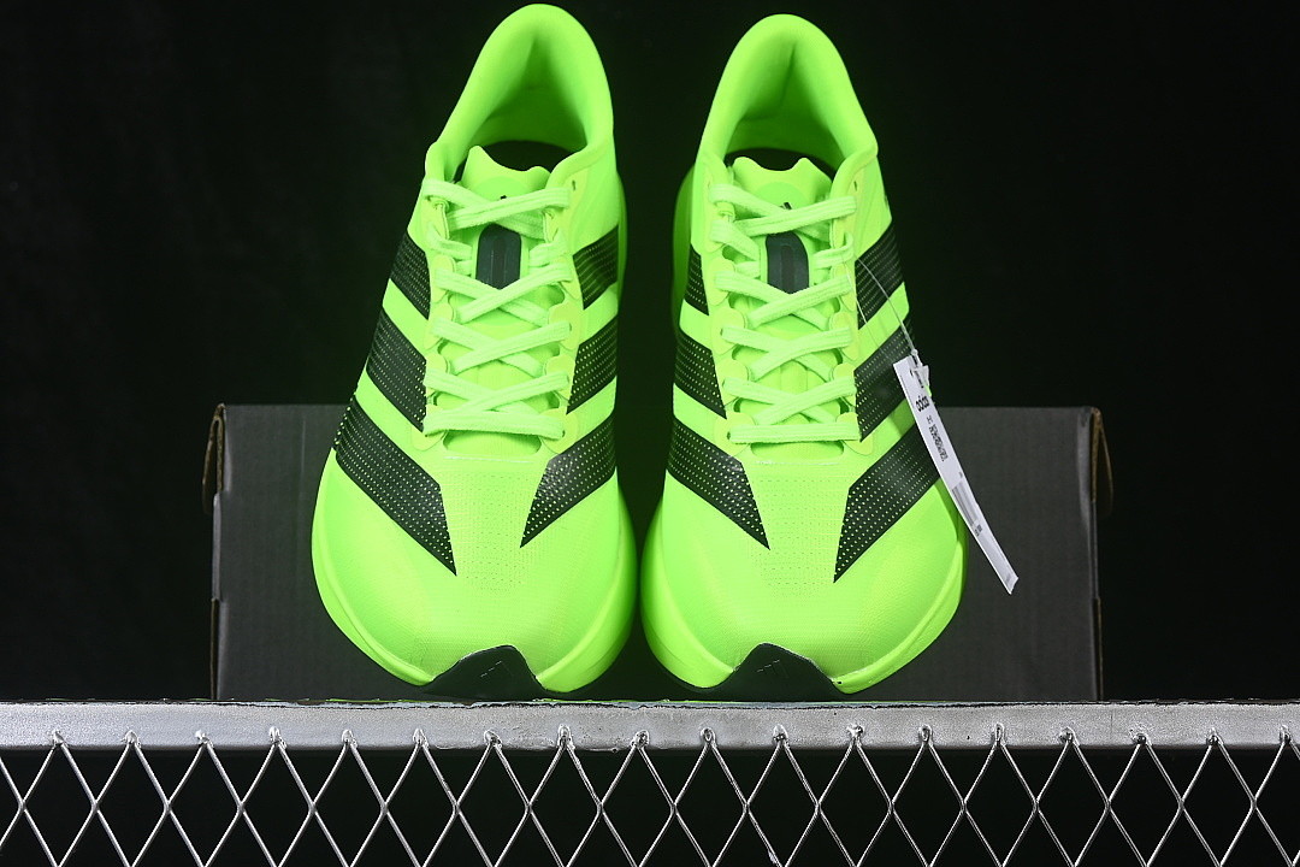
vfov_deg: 18.2
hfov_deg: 27.0
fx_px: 2708
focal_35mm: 75
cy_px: 434
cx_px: 650
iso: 160
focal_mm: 50
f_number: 8
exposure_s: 1/80
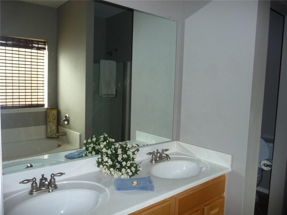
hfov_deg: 63.4
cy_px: 108
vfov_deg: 49.7
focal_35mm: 28
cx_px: 144
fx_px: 232
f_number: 3.3
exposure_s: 1/30
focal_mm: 4.7
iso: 100
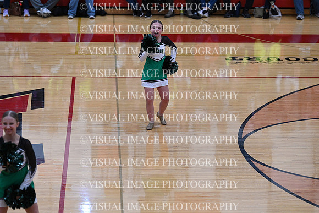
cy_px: 106
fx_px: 1418
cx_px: 160
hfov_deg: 12.8
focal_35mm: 160
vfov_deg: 8.6
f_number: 4
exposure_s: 1/400
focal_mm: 160
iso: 4000
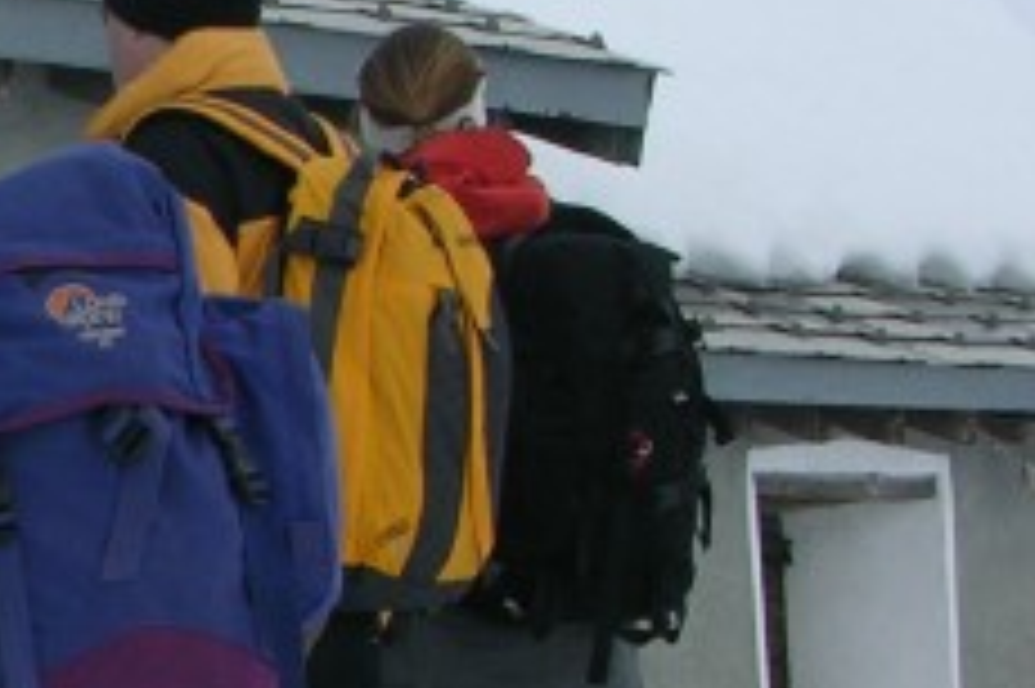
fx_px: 6119
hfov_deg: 9.1
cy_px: 719
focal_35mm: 213
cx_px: -1048
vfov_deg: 6.4
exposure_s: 1/214
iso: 50
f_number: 6.7
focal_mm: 11.6
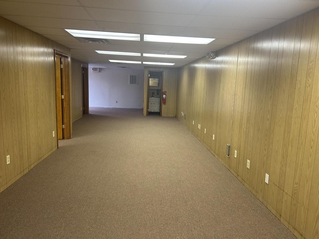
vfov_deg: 53.1
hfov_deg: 67.3
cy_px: 120
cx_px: 160
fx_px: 240
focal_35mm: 26
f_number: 1.5
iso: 100
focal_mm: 5.7
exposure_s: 1/60
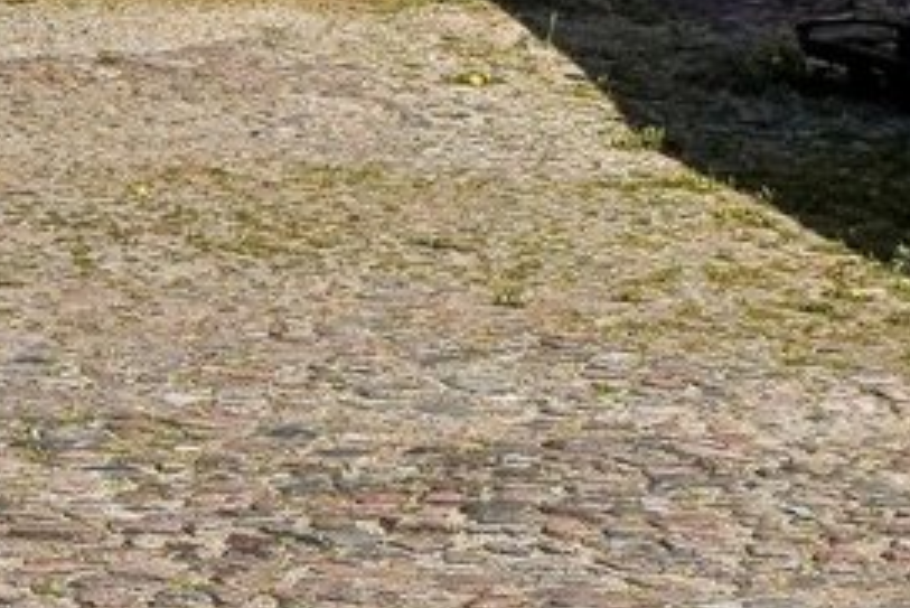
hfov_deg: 15.2
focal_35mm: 122
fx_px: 3077
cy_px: -428
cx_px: -557
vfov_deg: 10.7
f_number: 8
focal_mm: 11
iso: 200
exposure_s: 1/640
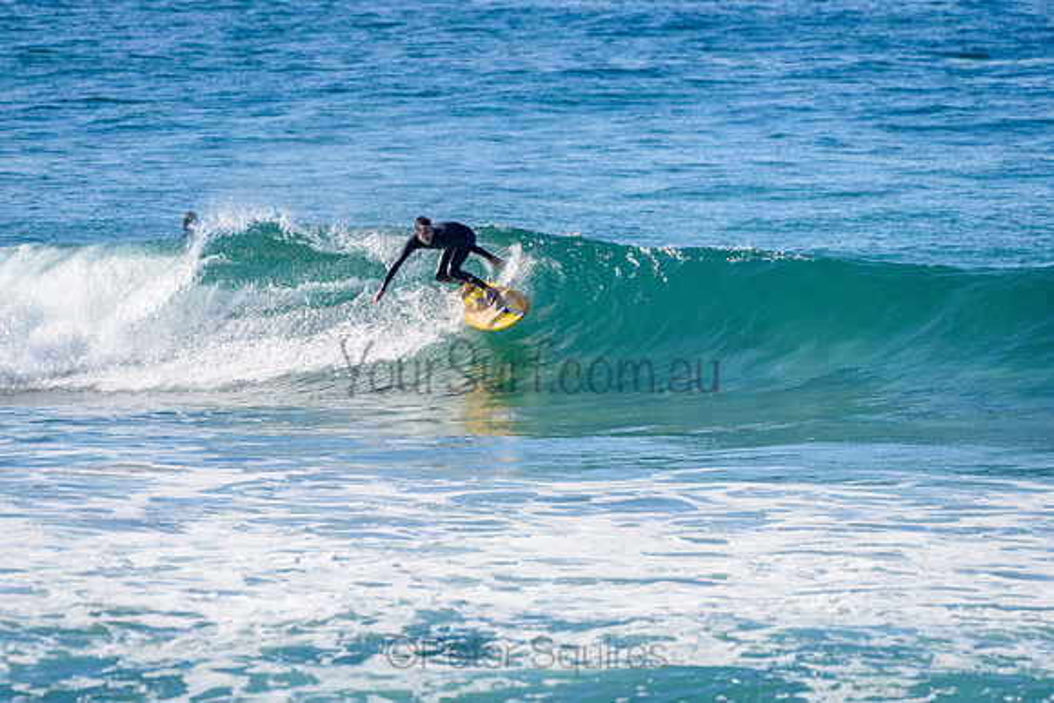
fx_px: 17958
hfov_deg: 3.4
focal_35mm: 613
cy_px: 343
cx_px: 459
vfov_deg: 2.2
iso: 560
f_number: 5.6
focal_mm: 500
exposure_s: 1/8000
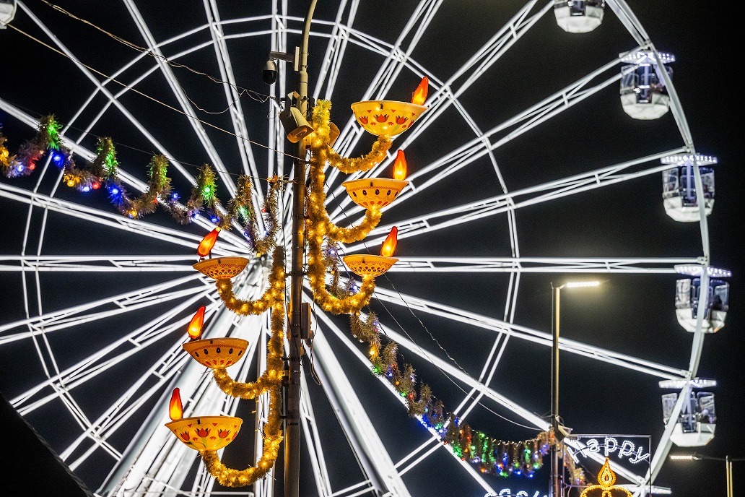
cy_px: 248
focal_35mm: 150
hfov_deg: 13.7
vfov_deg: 9.1
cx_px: 372
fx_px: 3104
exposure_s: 1/125
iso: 2500
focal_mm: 150
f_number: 4
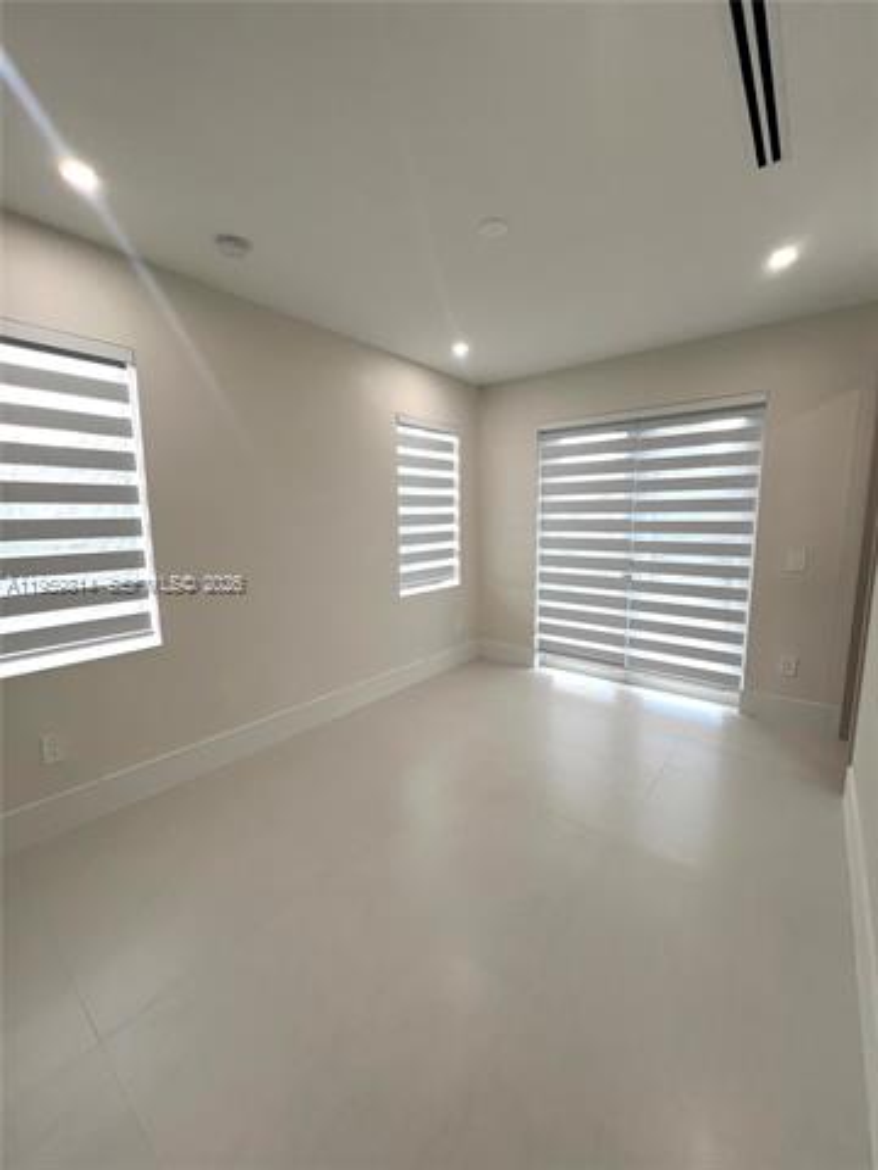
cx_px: 439
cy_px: 585
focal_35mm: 13
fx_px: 440
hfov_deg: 89.9
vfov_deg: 106.2
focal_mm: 1.57
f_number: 1.8
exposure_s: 1/120
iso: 64
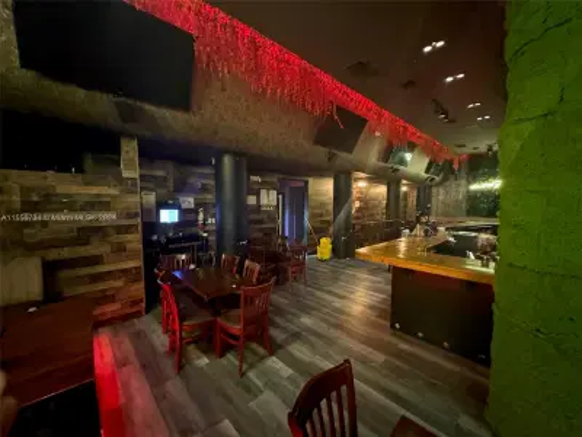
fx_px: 235
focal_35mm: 14
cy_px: 218
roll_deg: -0.3
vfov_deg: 85.7
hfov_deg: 102.1
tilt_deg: -5.0
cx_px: 291
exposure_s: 1/24
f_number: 2.2
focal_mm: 2.22
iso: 2000
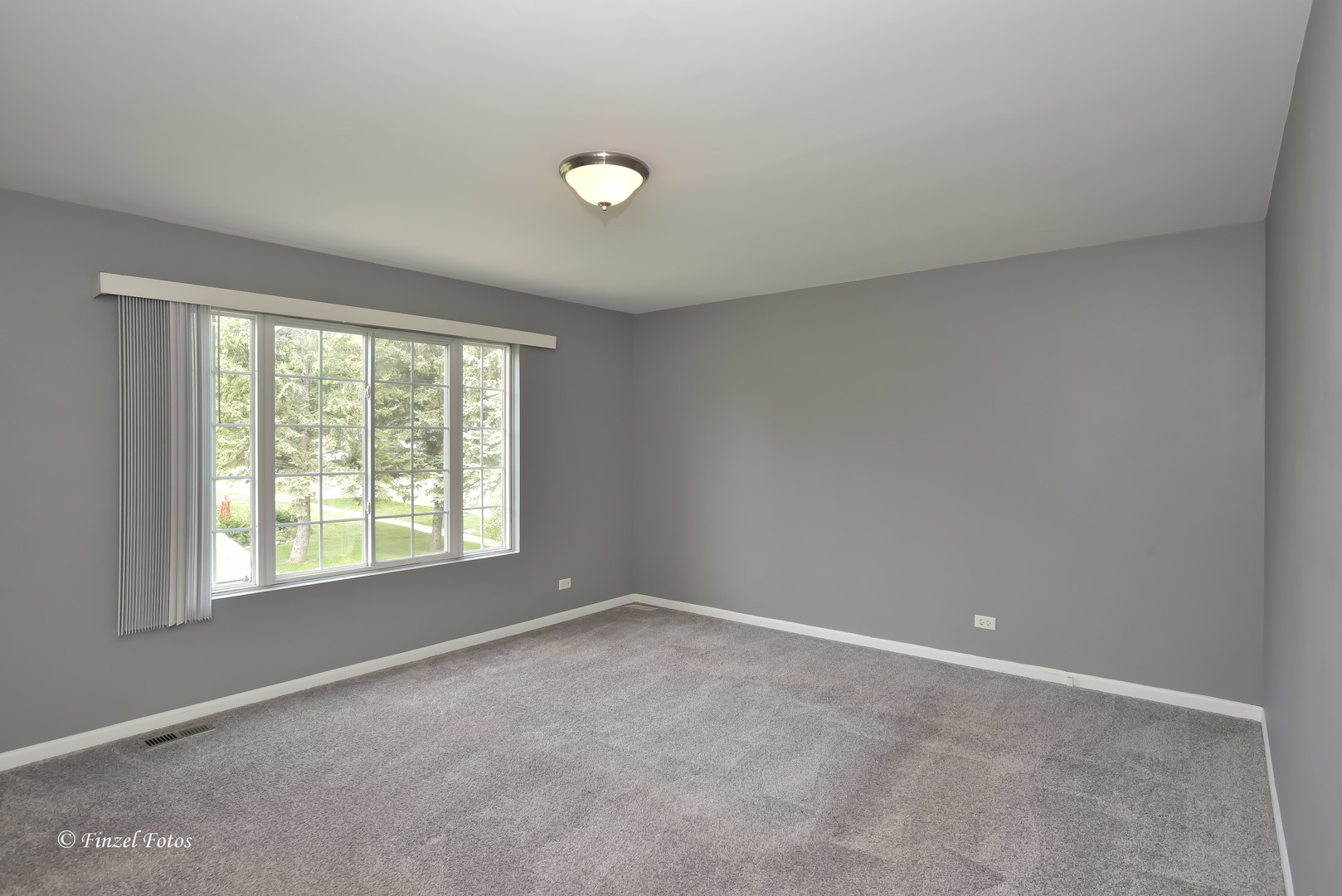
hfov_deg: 90.0
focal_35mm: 18
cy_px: 448
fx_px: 671
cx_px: 671
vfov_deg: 67.4
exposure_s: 1/60
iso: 400
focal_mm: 18
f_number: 8
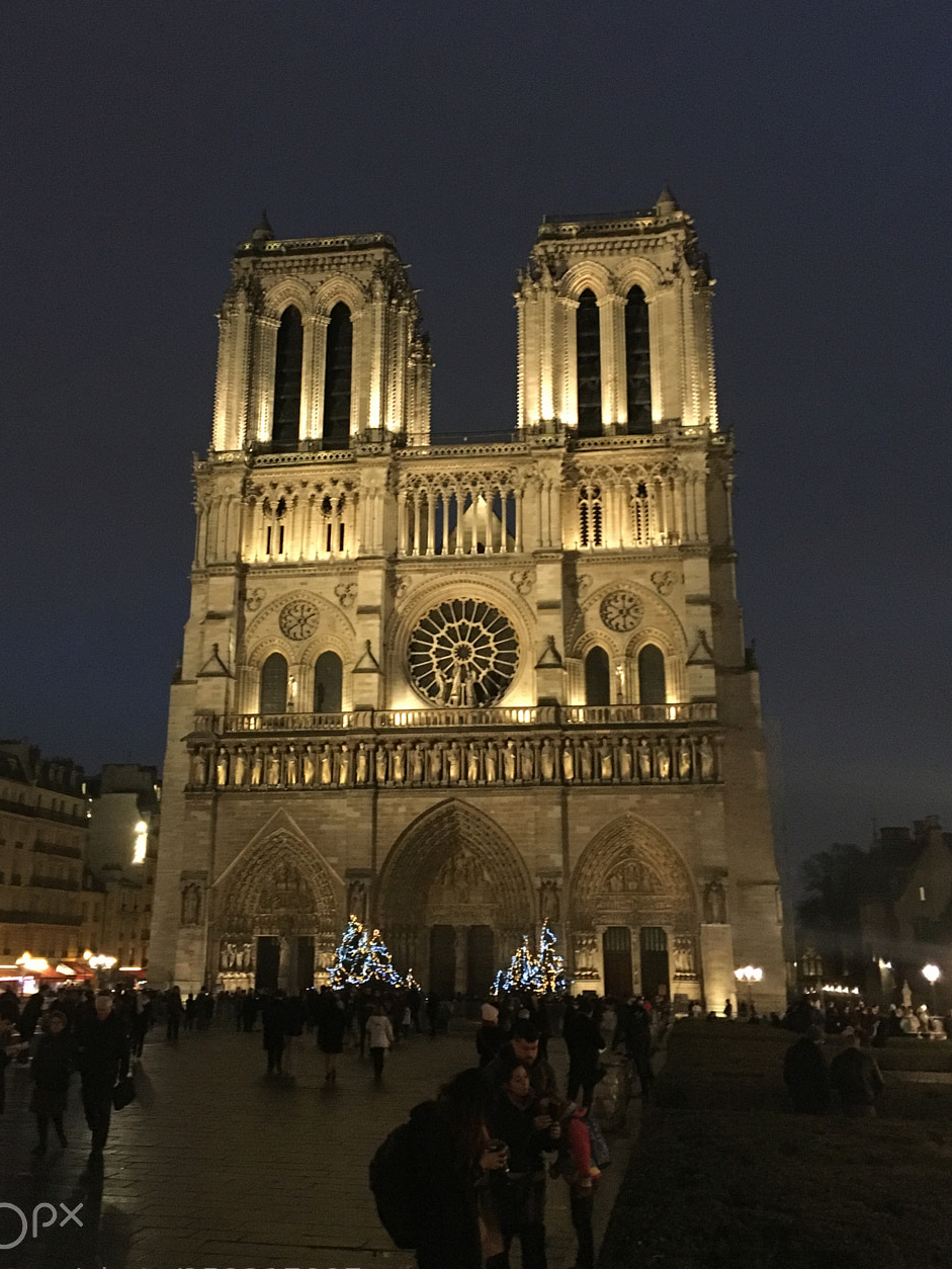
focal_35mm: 37
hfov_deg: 38.7
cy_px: 549
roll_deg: -0.5
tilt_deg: +15.9
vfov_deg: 50.0
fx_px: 1356
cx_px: 439
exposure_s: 1/17
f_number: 2.2
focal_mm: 4.15
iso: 250
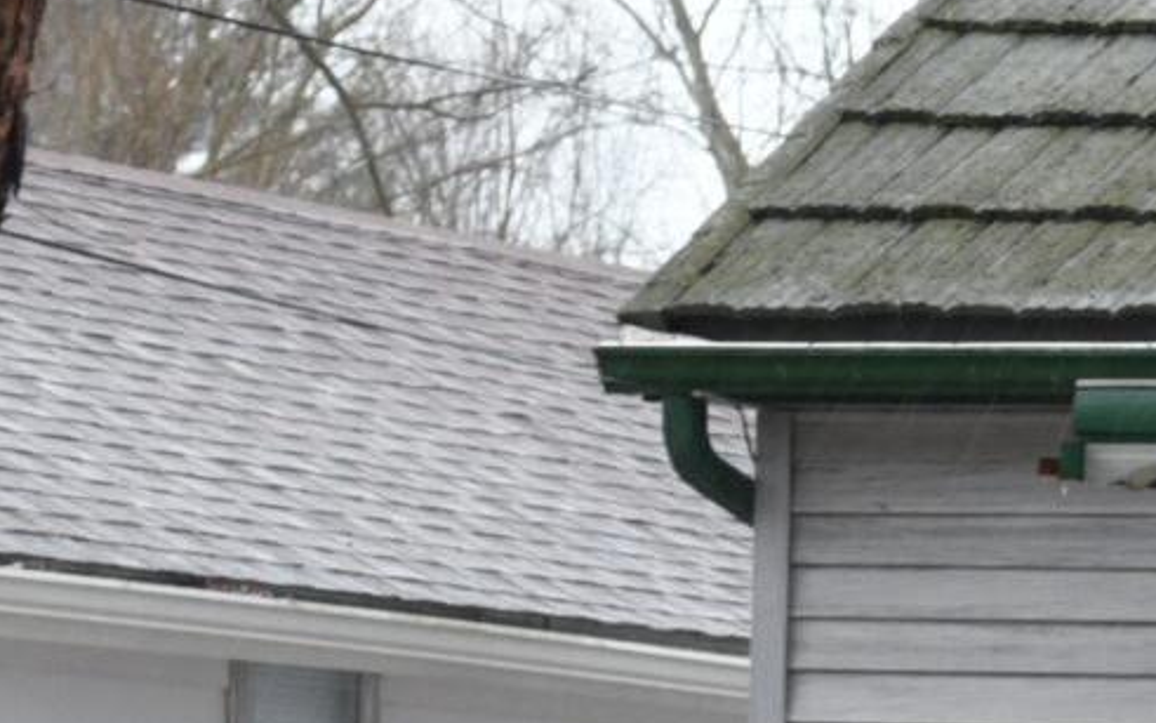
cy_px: 1256
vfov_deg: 5.1
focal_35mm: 255
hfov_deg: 7.8
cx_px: 2444
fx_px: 8035
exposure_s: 1/90
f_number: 4.8
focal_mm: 32
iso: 400
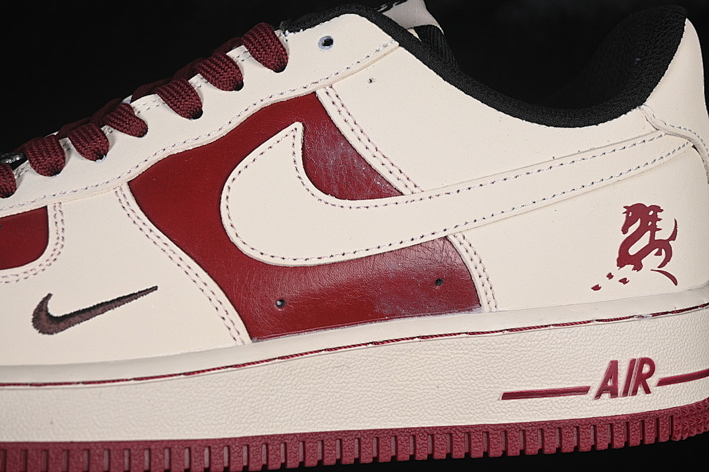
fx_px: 1477
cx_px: 354
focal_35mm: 75
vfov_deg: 18.2
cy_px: 236
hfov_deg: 27.0
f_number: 7.1
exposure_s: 1/80
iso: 160
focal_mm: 50
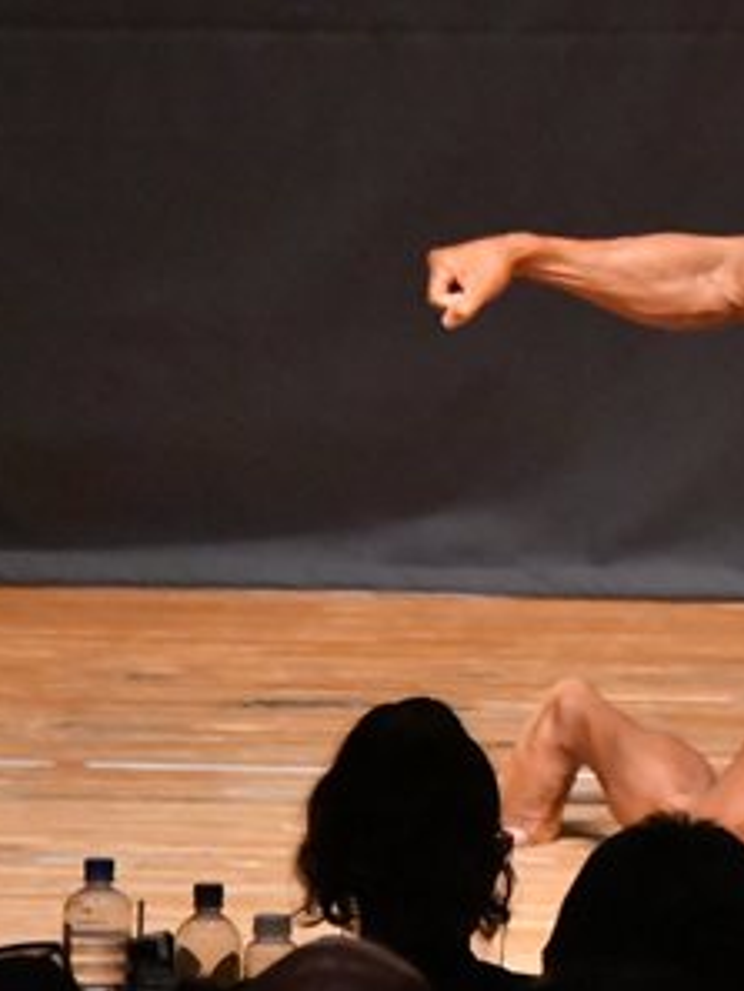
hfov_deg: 2.2
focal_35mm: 677
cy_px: 370
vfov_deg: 2.9
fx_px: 19387
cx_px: 1003
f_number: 5.6
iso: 12800
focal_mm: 180
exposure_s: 1/400
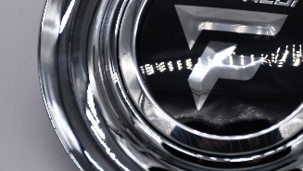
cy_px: 68
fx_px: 1382
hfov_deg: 12.5
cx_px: 212
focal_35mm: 172
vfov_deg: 7.1
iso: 200
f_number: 6.3
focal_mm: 56
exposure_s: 1/250
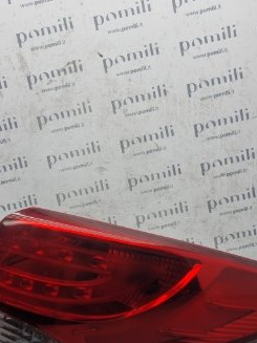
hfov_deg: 30.8
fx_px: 466
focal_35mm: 47
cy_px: 238
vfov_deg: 39.8
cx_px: 142
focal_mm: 6.7
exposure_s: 1/284
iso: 50
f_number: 1.8
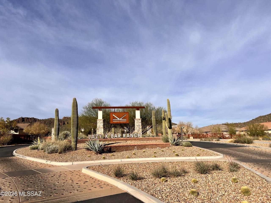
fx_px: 204
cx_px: 136
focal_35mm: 26
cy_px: 102
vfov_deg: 53.1
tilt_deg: +9.4
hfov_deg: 67.3
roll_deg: +2.1
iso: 50
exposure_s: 1/7463
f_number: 1.5
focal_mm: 5.7
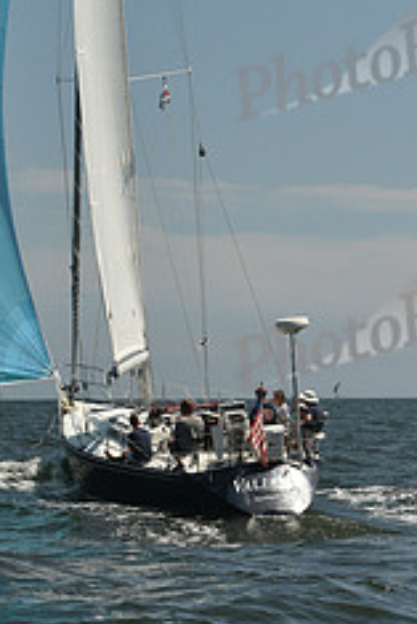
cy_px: -48
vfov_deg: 11.7
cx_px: 97
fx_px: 3001
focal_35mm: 173
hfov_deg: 7.9
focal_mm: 70
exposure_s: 1/2000
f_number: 9
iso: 320
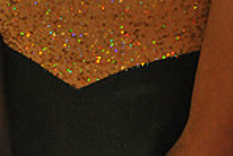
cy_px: -273
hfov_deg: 3.9
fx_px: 3421
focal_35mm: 528
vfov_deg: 2.6
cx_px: 153
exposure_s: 1/200
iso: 5000
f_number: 5.6
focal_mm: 135
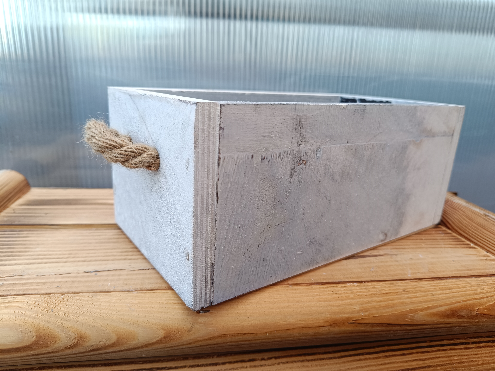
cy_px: 186
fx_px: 343
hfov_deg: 71.6
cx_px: 248
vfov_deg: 56.8
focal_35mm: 24
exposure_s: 1/101
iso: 76
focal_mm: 5.59
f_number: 1.88
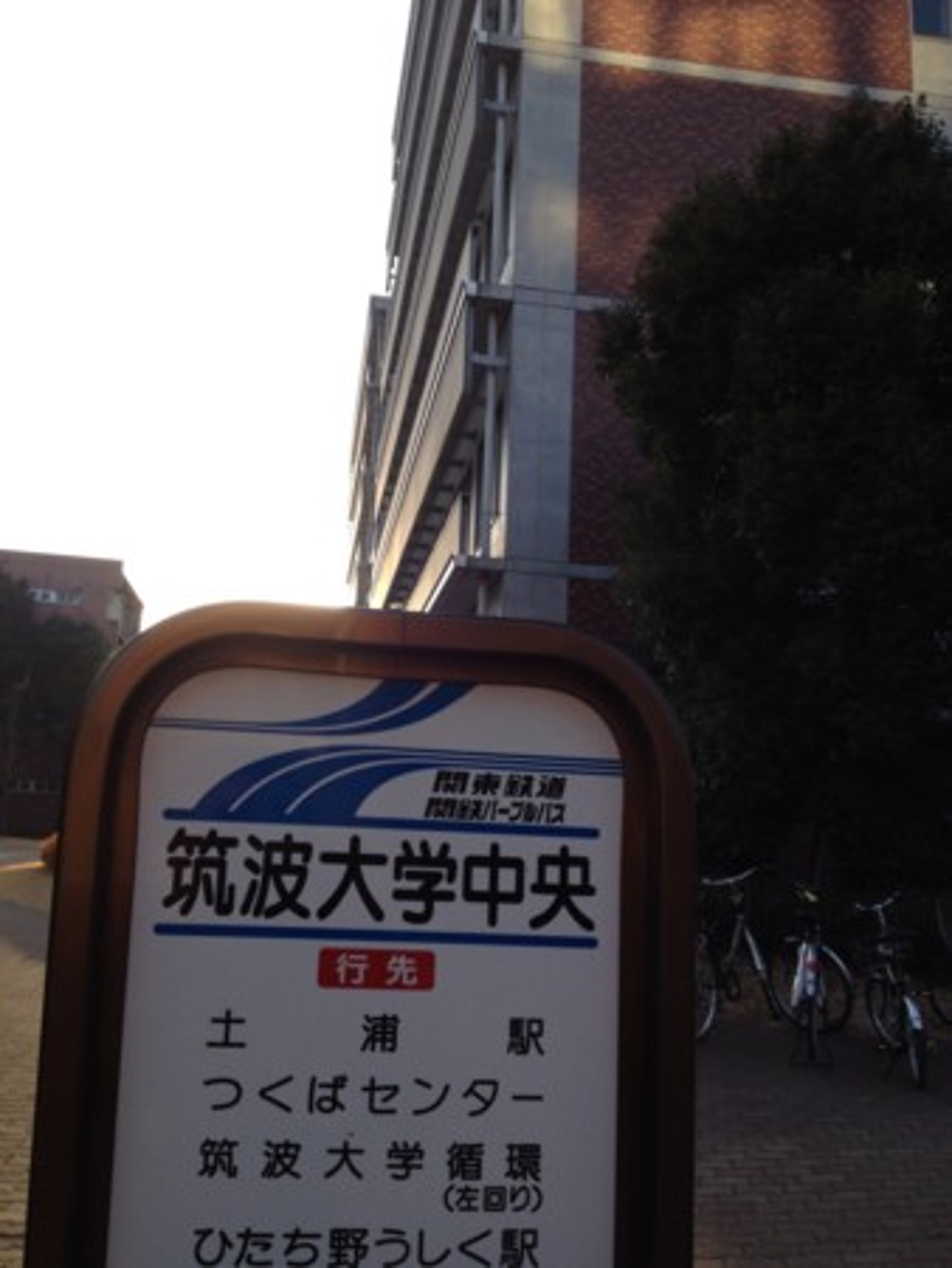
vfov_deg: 52.6
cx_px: 476
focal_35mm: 35
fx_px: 1282
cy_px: 634
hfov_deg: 40.7
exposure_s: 1/468
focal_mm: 4.28
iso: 50
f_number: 2.4
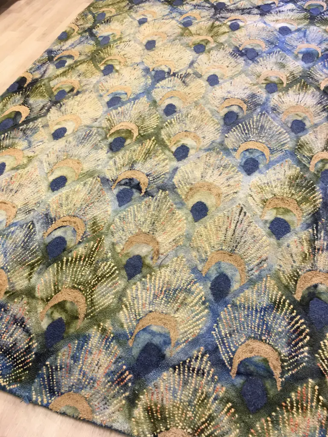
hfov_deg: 48.2
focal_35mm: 29
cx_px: 164
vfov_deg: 61.7
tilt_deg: -50.7
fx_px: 366
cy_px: 218
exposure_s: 1/17
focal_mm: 4.15
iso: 50
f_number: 2.2
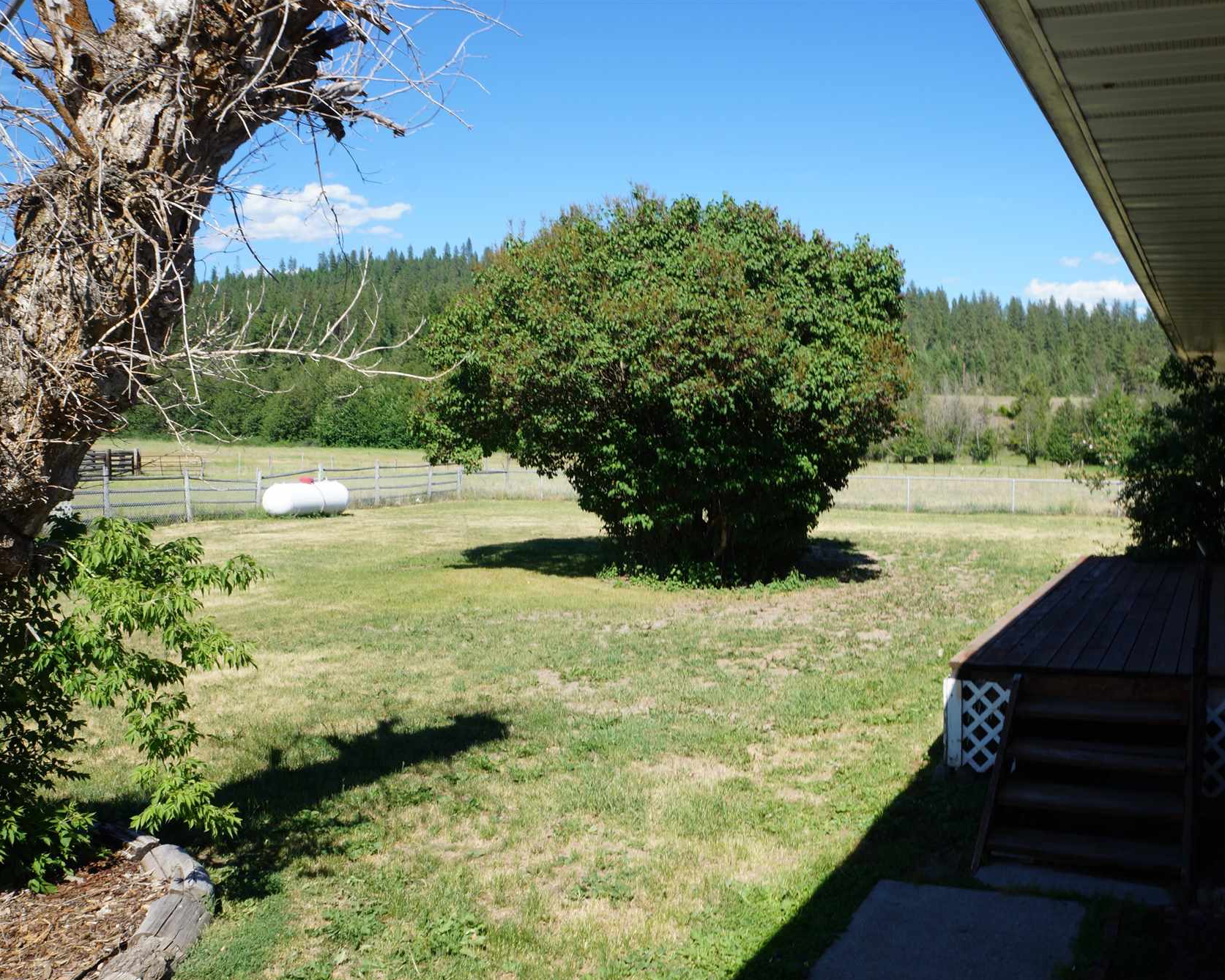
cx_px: 726
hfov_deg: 56.8
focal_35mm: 31
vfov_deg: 47.1
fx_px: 1124
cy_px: 497
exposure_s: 1/80
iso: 100
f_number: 13
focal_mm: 18
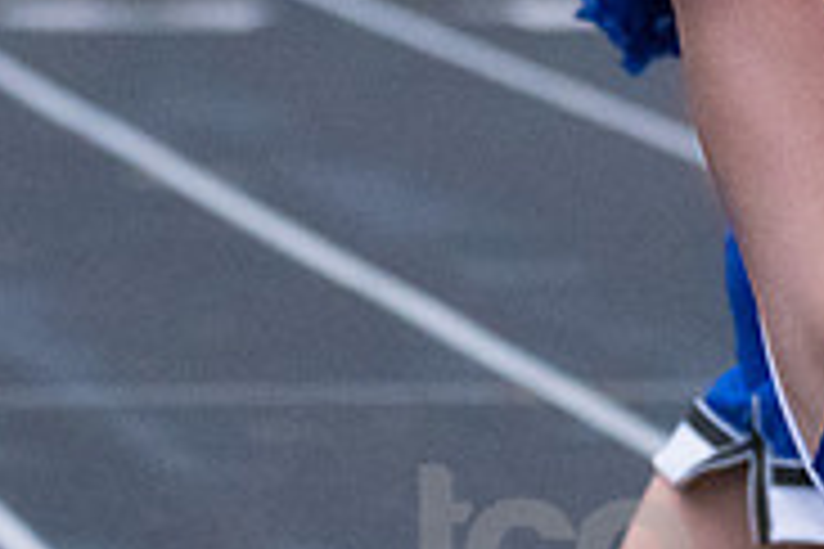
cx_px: 1193
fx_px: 21766
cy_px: -4
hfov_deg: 2.2
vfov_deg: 1.4
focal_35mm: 951
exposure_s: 1/2000
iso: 6400
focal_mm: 200
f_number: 5.6
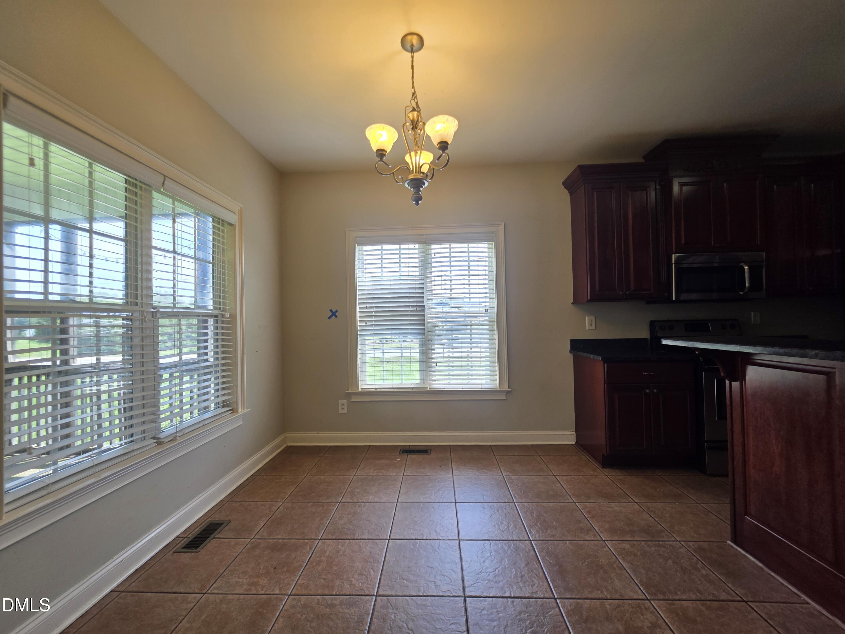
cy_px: 317
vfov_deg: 89.9
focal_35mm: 13
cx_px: 422
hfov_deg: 106.2
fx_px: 317
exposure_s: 1/120
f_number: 1.9
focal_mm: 2.2
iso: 40
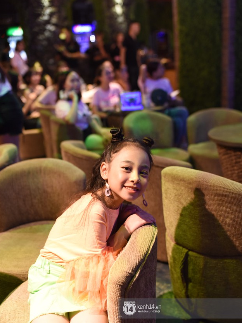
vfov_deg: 46.7
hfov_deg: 36.0
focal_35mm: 40
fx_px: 373
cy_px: 176
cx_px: 123
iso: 1600
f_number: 2
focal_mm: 35
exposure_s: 1/125
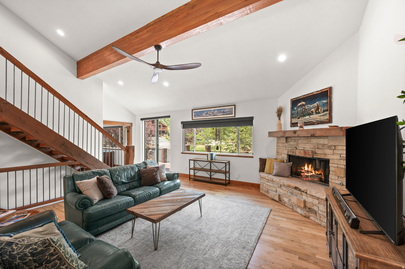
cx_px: 202
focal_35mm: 14
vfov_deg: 81.1
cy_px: 134
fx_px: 157
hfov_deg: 104.3
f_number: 7.1
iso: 500
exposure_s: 1/8
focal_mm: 14
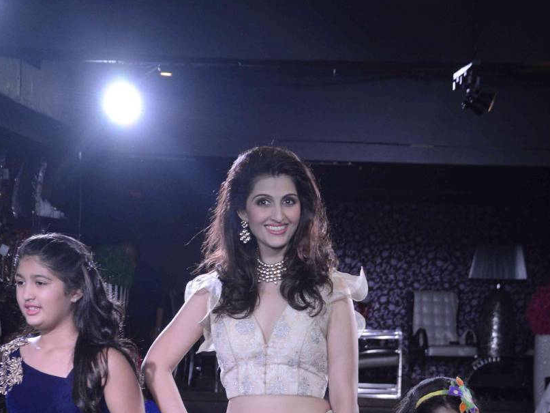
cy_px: 485
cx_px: 284
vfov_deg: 12.1
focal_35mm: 120
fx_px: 1906
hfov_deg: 16.4
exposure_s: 1/200
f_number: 6.3
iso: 800
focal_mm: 42
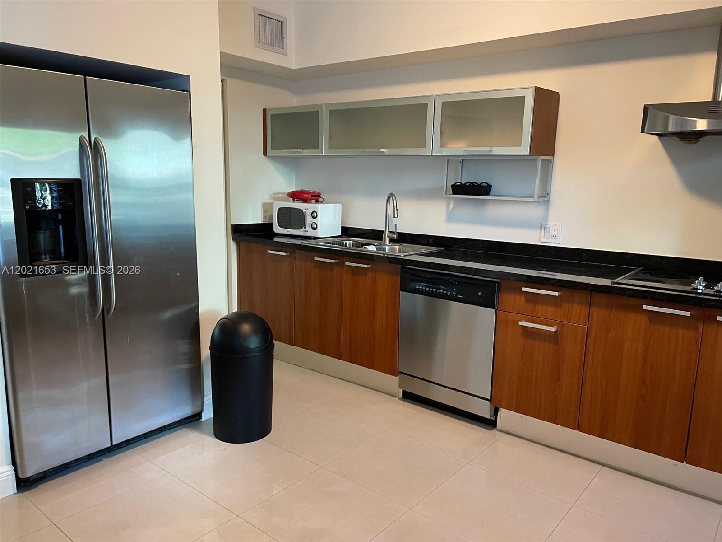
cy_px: 271
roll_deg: -1.4
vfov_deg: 53.1
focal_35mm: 26
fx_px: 542
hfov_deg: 67.3
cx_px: 361
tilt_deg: -10.6
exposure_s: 1/60
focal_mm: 4.2
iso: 320
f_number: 1.6
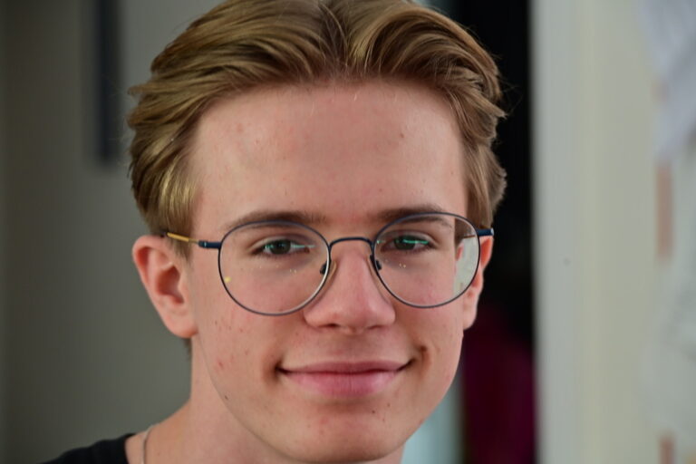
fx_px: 2706
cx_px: 348
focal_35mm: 140
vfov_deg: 9.8
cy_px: 232
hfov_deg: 14.7
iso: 400
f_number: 7.1
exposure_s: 1/20
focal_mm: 140
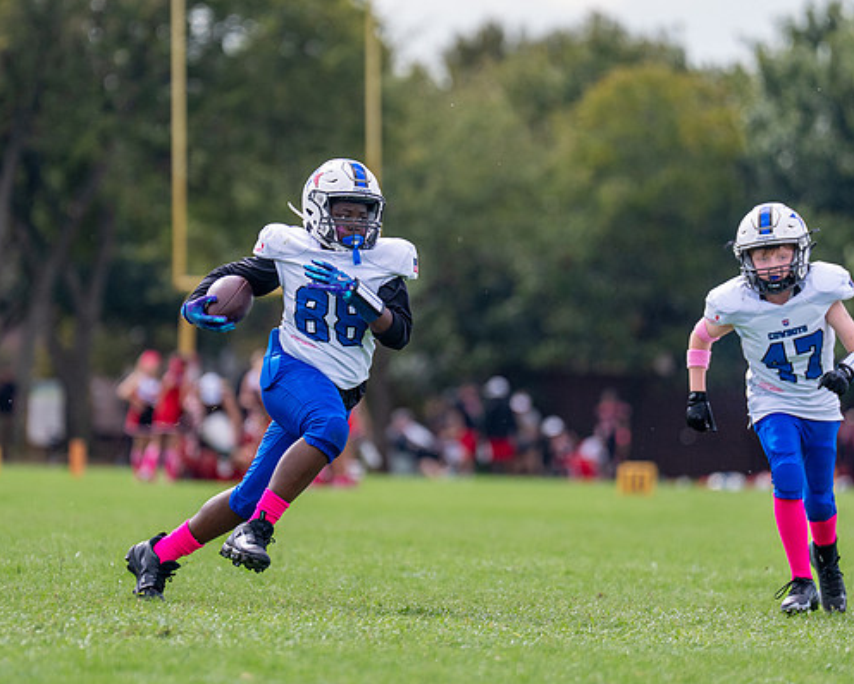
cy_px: 315
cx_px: 348
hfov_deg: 4.8
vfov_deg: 3.9
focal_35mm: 401
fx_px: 10137
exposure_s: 1/3200
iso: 400
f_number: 2.8
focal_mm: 200
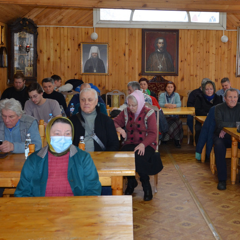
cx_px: 174
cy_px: 107
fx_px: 424
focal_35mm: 54
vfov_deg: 31.6
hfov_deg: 31.2
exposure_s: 1/80
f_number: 3.8
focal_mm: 22
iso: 400
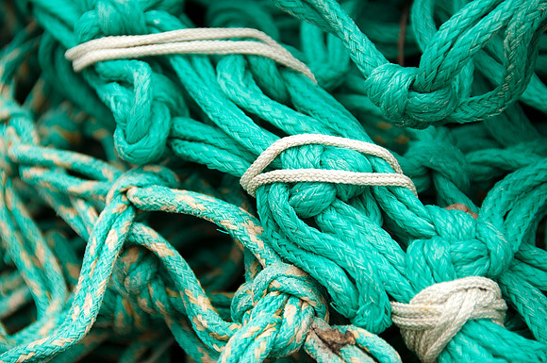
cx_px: 274
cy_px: 182
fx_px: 3869
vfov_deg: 5.4
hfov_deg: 8.1
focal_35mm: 255
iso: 100
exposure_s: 1/200
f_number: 5.6
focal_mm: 170
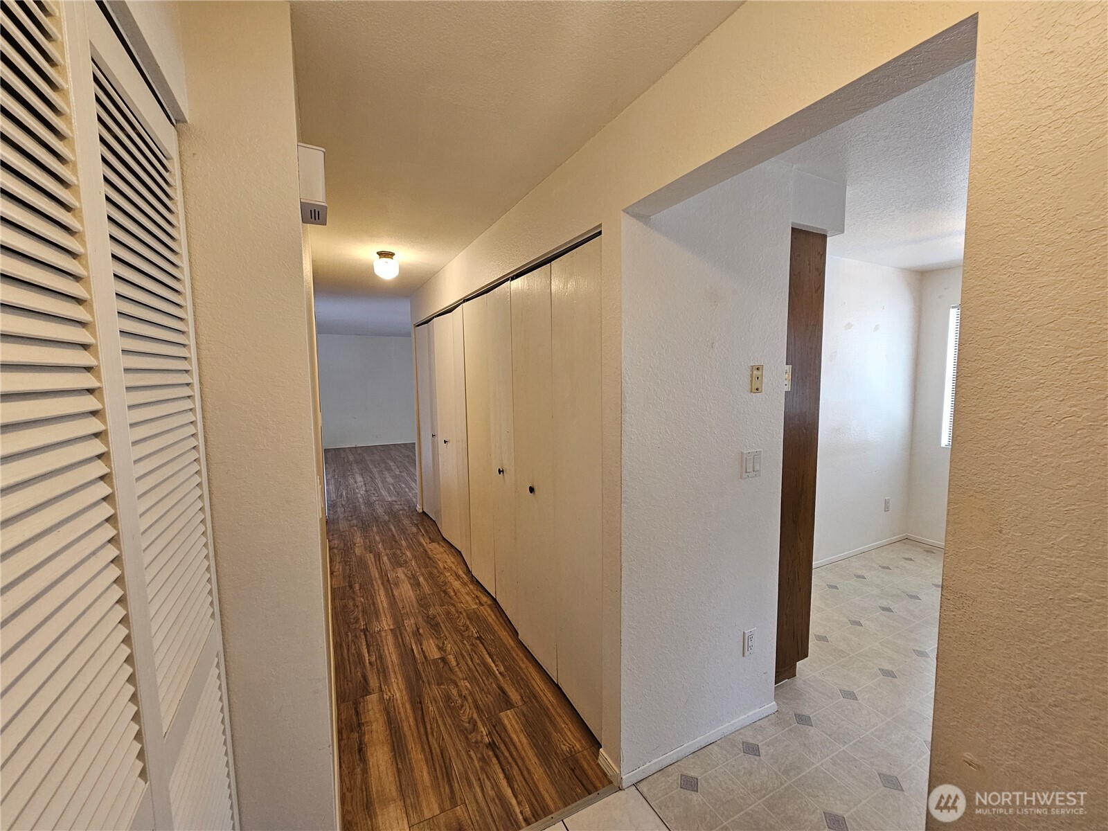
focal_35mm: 13
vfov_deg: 89.9
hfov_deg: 106.2
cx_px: 554
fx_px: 416
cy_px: 416
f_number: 2.2
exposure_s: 1/60
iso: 160
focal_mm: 2.2
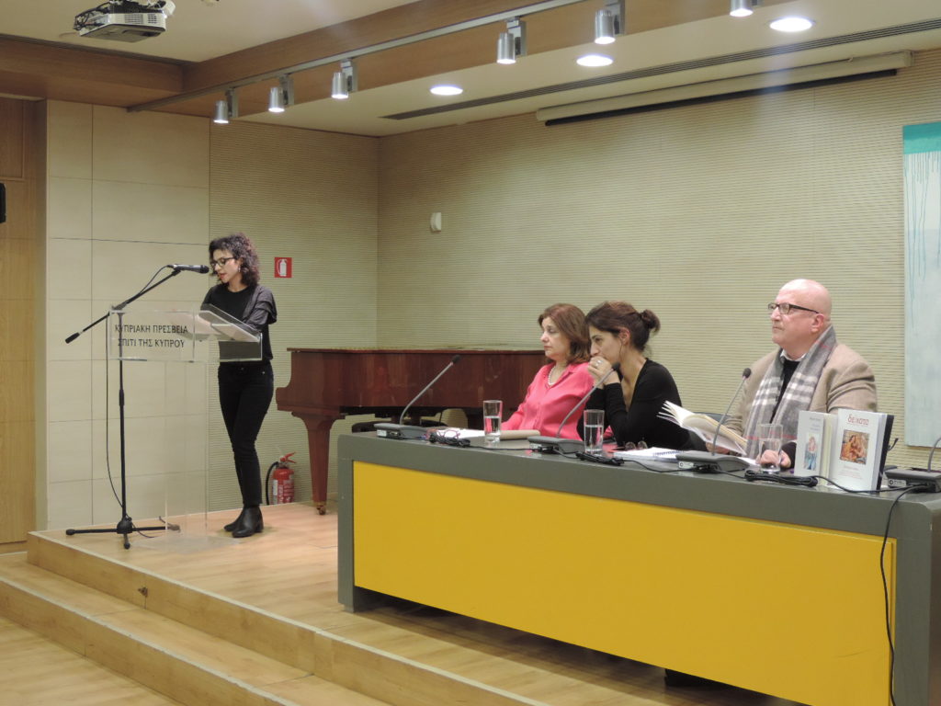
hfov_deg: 40.4
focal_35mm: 47
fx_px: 1278
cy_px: 353
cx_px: 470
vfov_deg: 30.9
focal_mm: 8.3
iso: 400
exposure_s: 1/25
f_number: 3.5
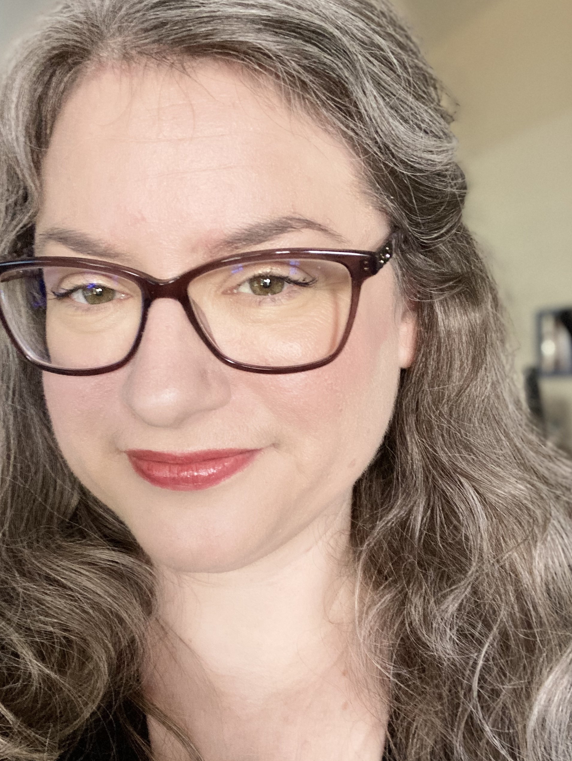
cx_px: 233
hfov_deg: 36.7
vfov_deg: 47.8
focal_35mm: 39
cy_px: 416
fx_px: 858
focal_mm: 2.87
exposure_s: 1/56
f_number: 2.2
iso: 320
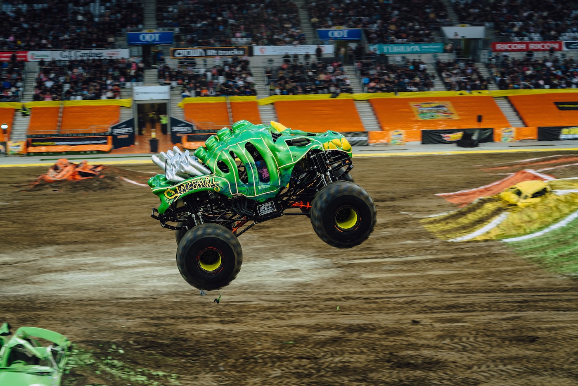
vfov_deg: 19.5
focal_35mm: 70
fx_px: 1124
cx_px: 289
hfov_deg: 28.8
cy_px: 193
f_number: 4.5
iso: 200
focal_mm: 70
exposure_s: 1/100
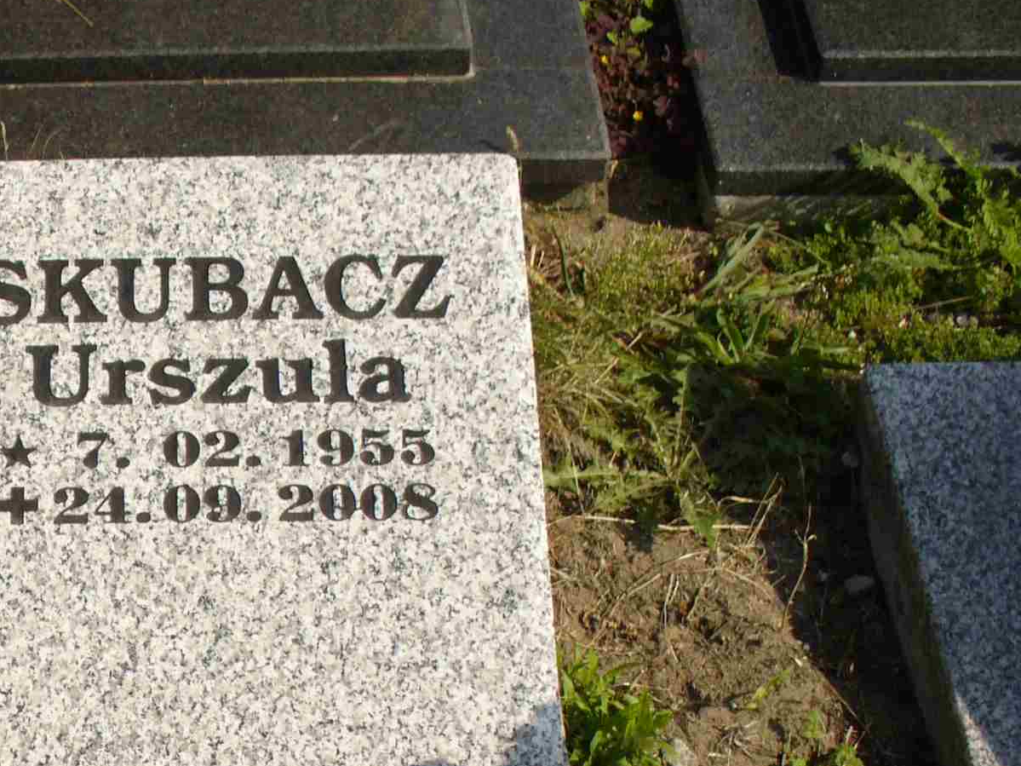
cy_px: 711
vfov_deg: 18.3
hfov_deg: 23.8
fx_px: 2330
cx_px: 40
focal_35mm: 79
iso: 80
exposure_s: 1/400
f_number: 5.6
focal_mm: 6.1
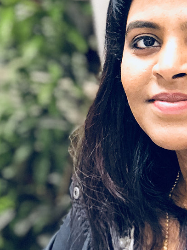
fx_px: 1211
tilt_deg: -7.5
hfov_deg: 8.8
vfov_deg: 11.7
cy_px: 69
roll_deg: +8.5
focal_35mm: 168
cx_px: 43
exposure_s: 1/60
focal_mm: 6.6
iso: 400
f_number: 2.8
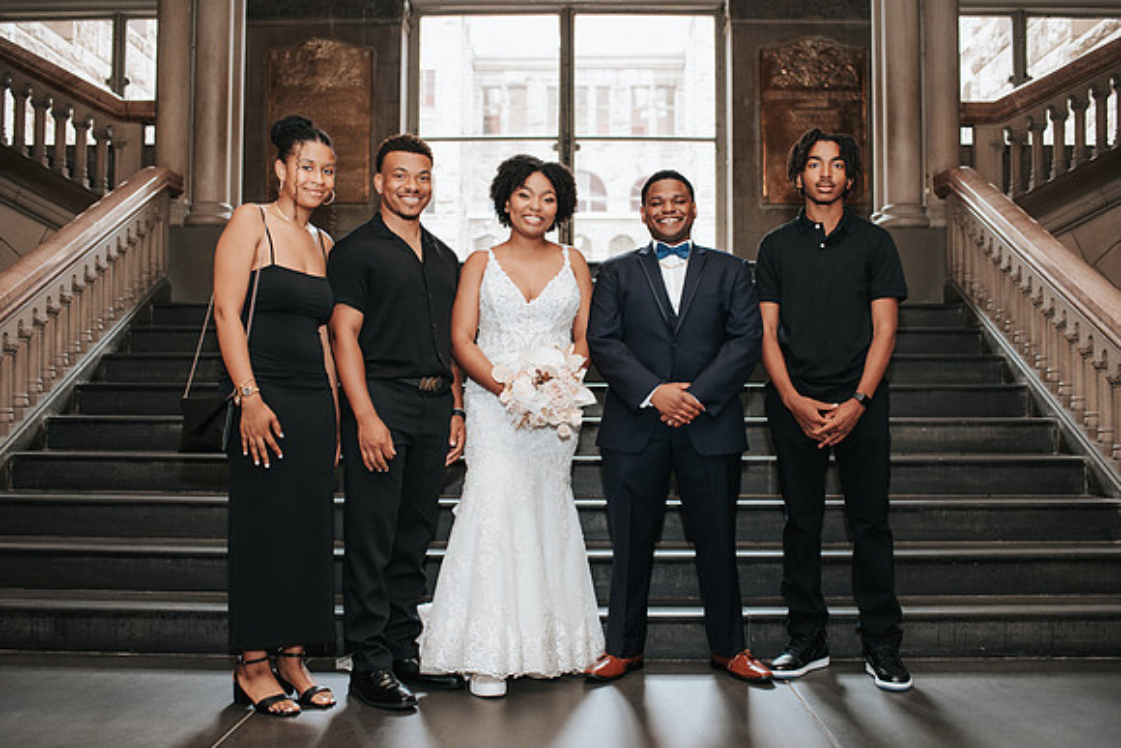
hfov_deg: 52.9
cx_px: 560
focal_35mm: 36
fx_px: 1126
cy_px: 374
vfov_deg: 36.7
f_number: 3.2
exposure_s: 1/125
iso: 1000
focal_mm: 35
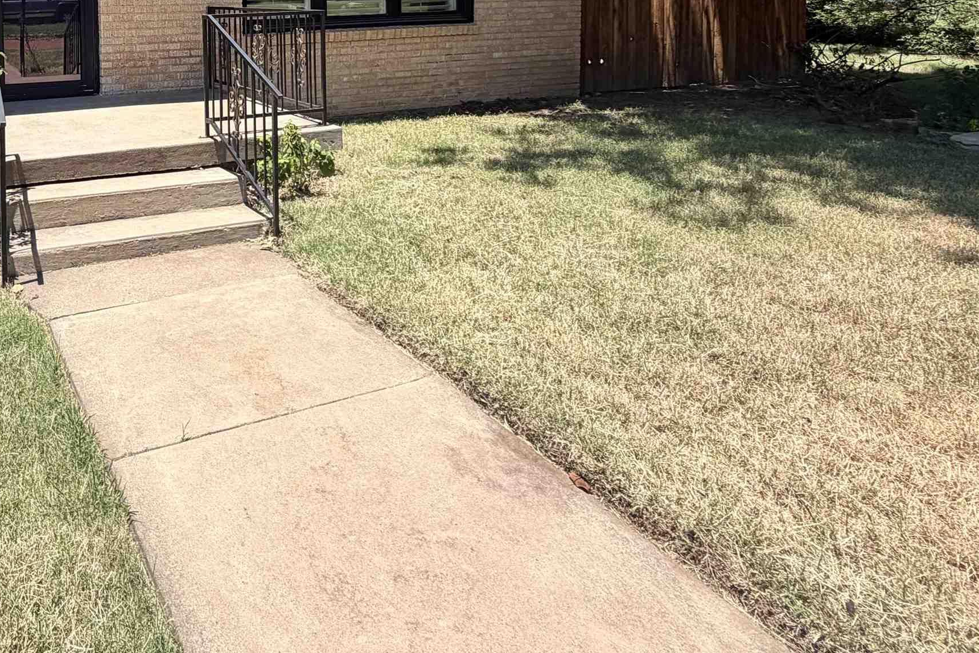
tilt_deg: -3.4
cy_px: 25
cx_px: 156
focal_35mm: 26
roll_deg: +1.9
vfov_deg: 43.6
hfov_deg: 61.8
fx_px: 707
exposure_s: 1/770
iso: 32
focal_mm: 2.22
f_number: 2.2
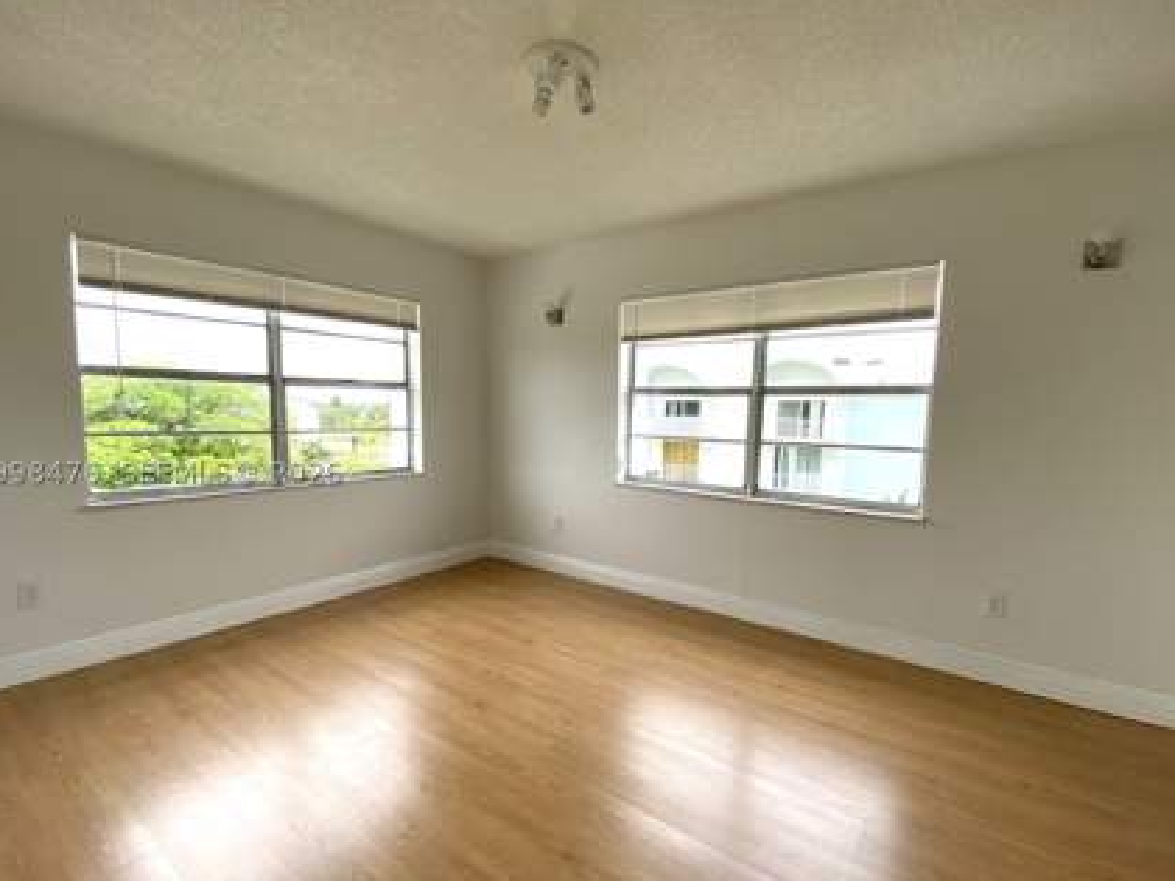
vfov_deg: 78.0
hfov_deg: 94.5
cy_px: 473
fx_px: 543
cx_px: 599
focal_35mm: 16
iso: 20
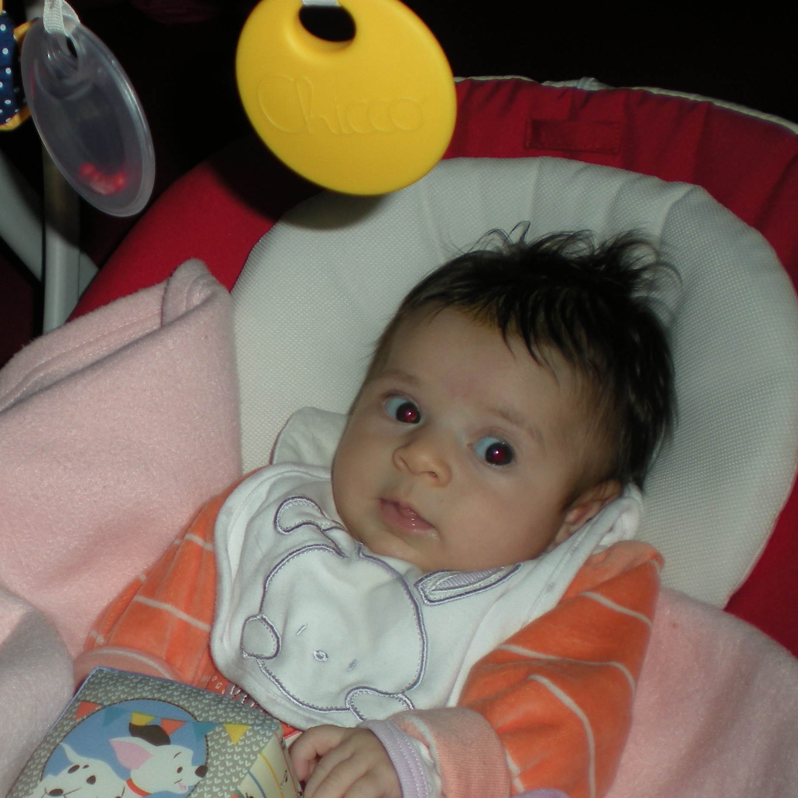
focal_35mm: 59
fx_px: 1539
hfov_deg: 28.3
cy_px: 500
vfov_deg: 29.0
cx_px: 139
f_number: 3.1
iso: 64
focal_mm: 6.3
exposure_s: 1/60
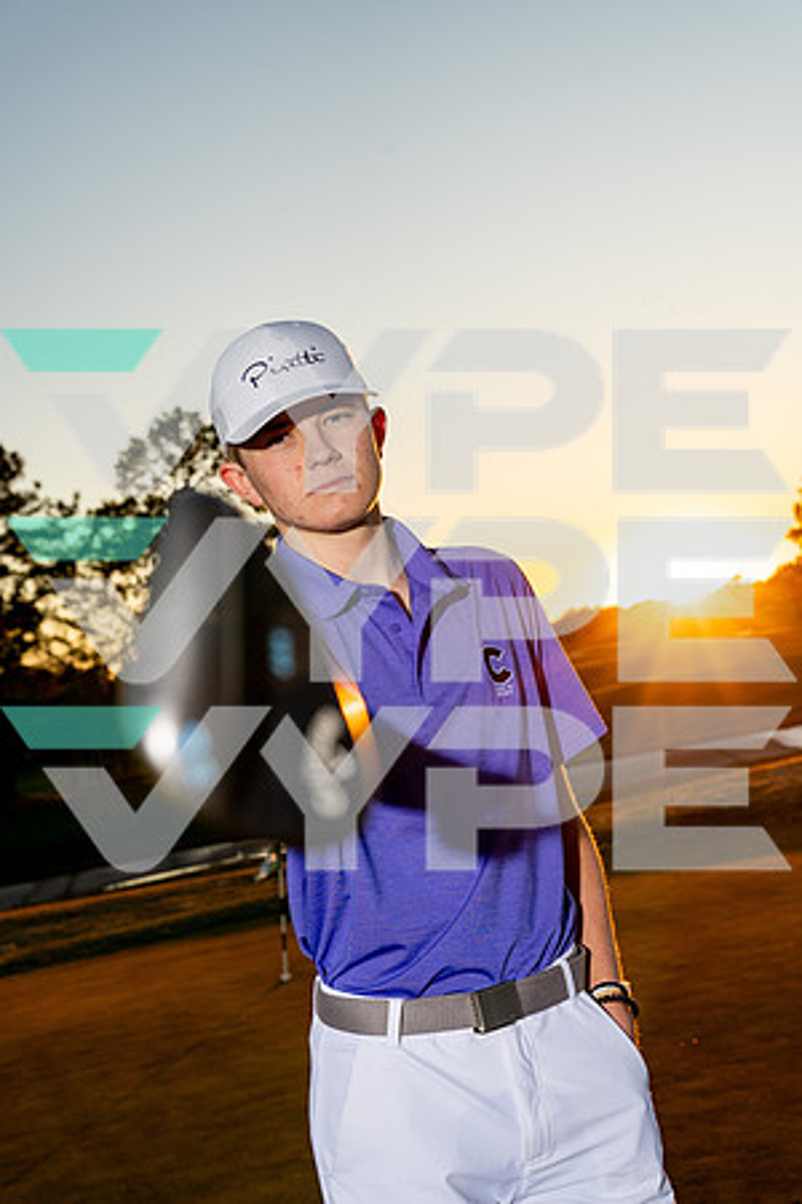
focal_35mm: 51
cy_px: 602
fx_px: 1704
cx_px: 401
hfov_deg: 26.5
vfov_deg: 38.9
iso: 160
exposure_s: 1/250
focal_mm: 51
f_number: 7.1
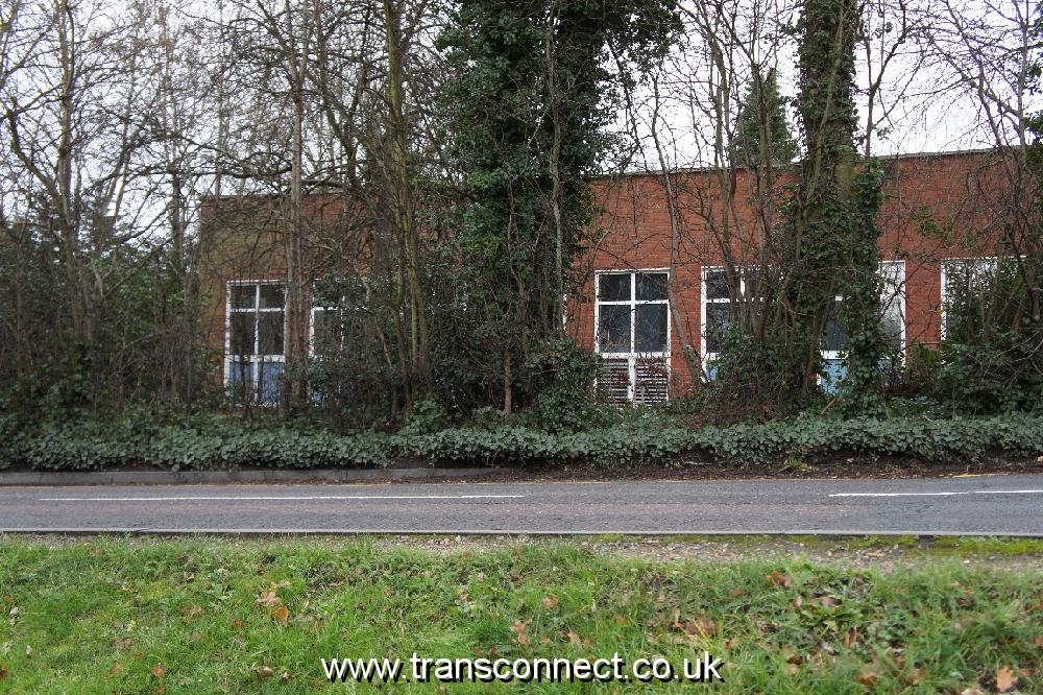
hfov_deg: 47.9
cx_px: 522
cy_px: 348
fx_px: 1173
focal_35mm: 40
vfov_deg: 33.0
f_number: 4
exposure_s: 1/250
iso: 1000
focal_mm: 27
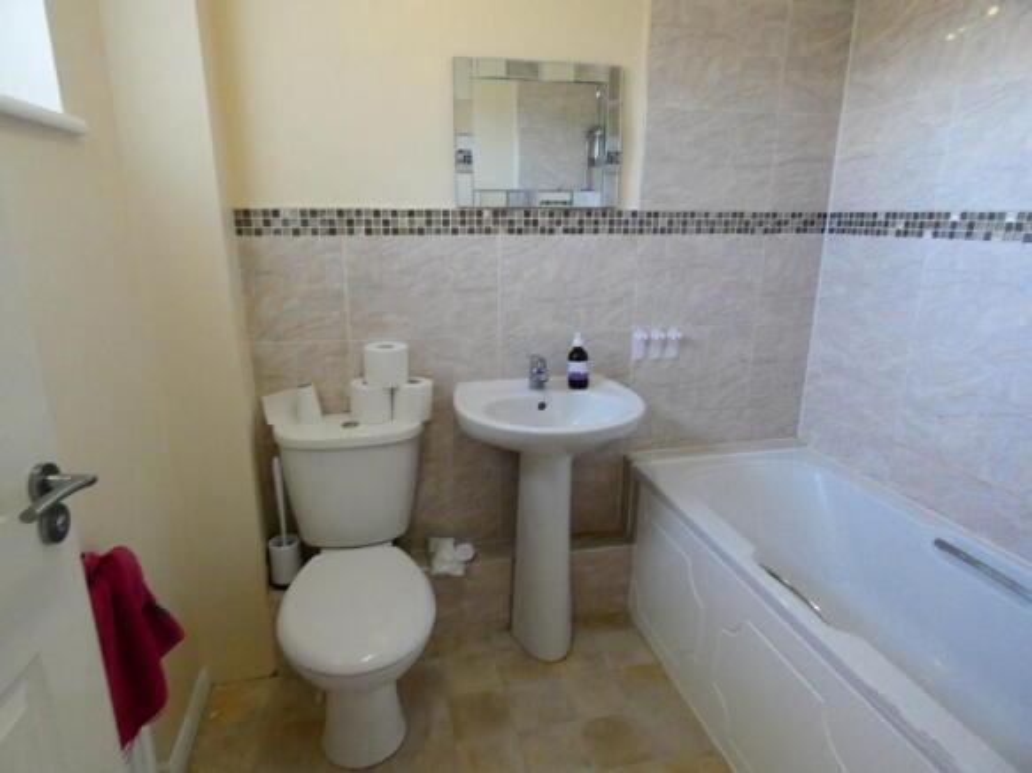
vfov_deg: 66.0
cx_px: 516
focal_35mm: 20
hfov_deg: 81.8
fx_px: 596
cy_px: 386
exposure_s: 1/60
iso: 400
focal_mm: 3.6
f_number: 2.8
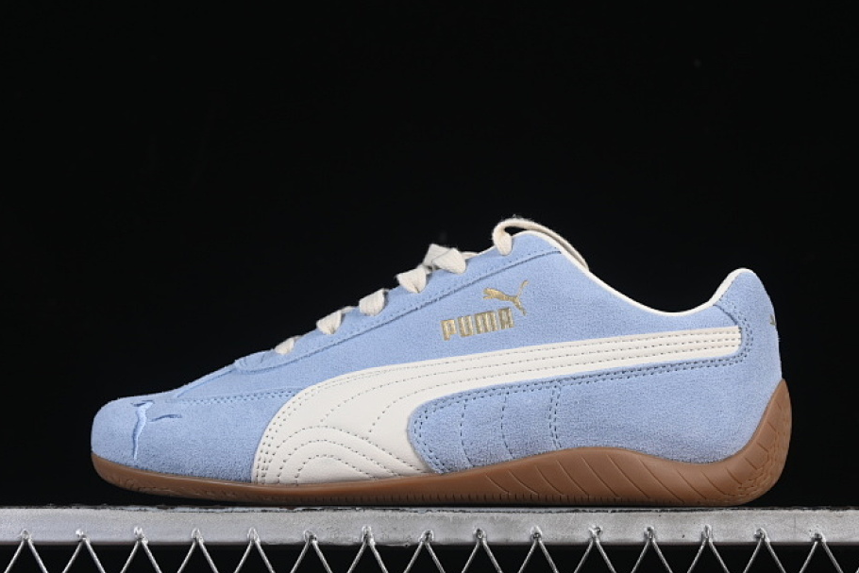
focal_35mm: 89
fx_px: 2124
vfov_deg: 15.4
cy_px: 296
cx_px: 432
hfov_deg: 22.9
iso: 160
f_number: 8
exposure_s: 1/80
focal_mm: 50
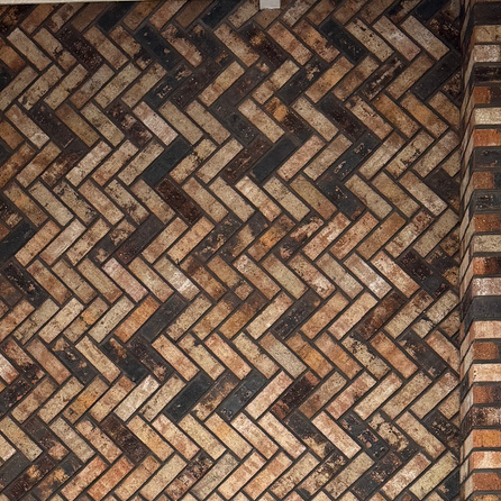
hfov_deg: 23.6
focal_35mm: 73
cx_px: 189
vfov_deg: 22.2
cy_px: 567
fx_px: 1195
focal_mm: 6.76
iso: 200
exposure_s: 1/120
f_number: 1.78
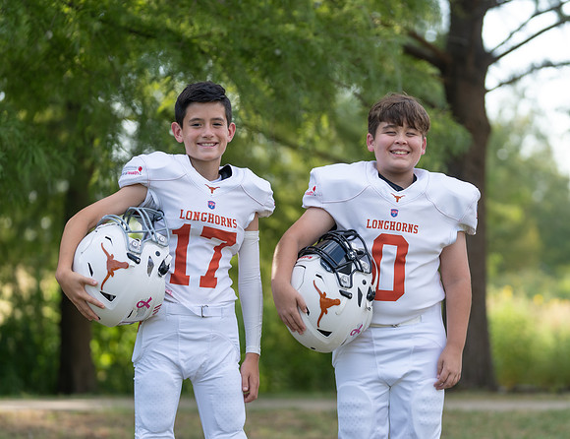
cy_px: 239
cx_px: 344
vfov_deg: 10.8
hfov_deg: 14.0
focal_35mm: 139
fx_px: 2314
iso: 100
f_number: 2.8
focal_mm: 104
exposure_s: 1/400
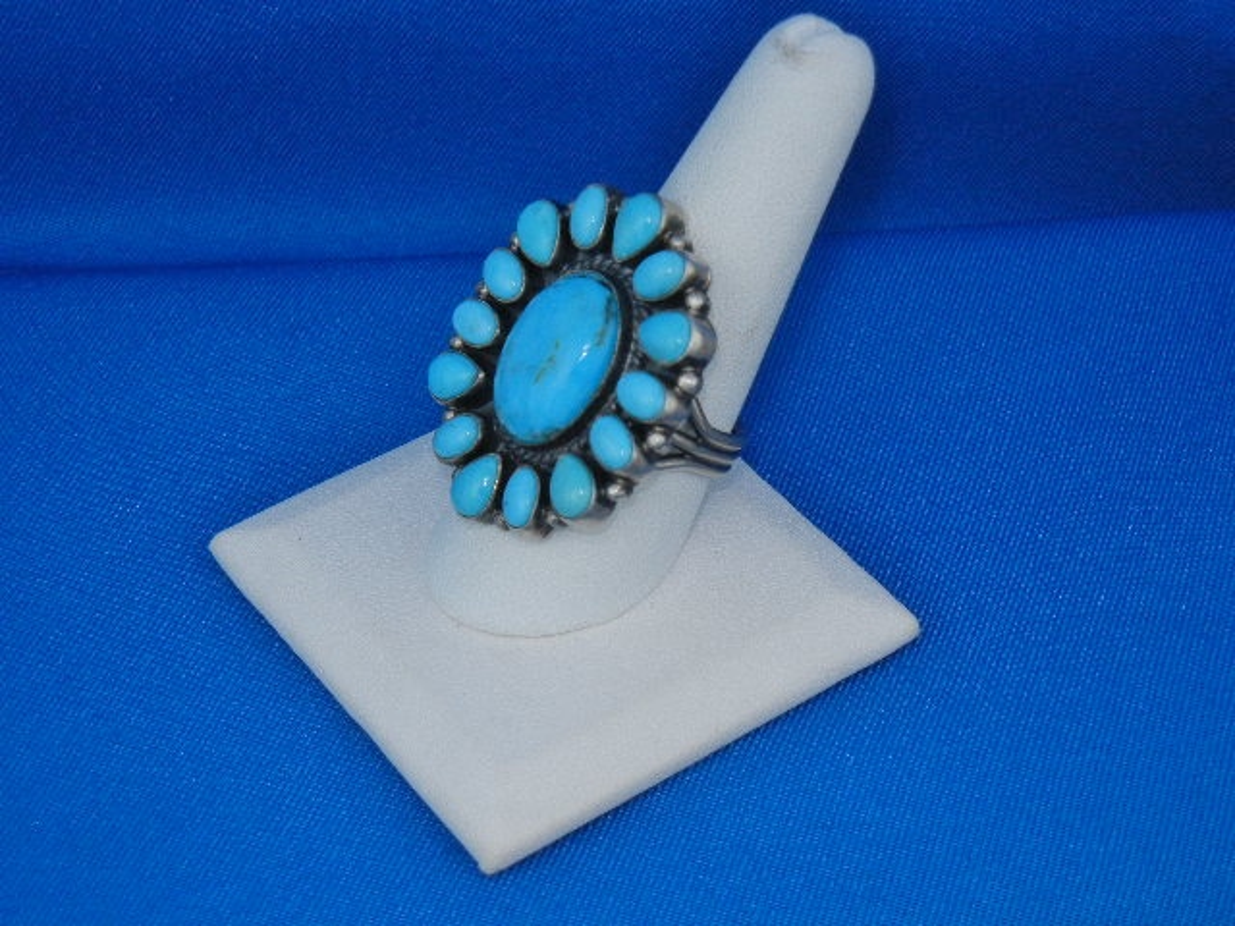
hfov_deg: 25.3
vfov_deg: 19.1
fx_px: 2747
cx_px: 618
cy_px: 463
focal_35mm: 77
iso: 205
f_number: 4.3
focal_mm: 13.9
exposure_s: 1/30
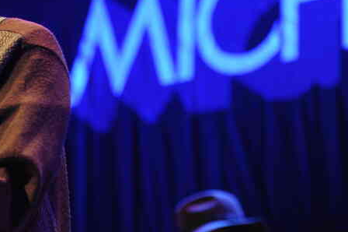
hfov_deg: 7.5
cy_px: 67
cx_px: 70
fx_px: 2656
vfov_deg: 5.0
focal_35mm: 275
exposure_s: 1/100
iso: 3200
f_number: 2.8
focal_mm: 130
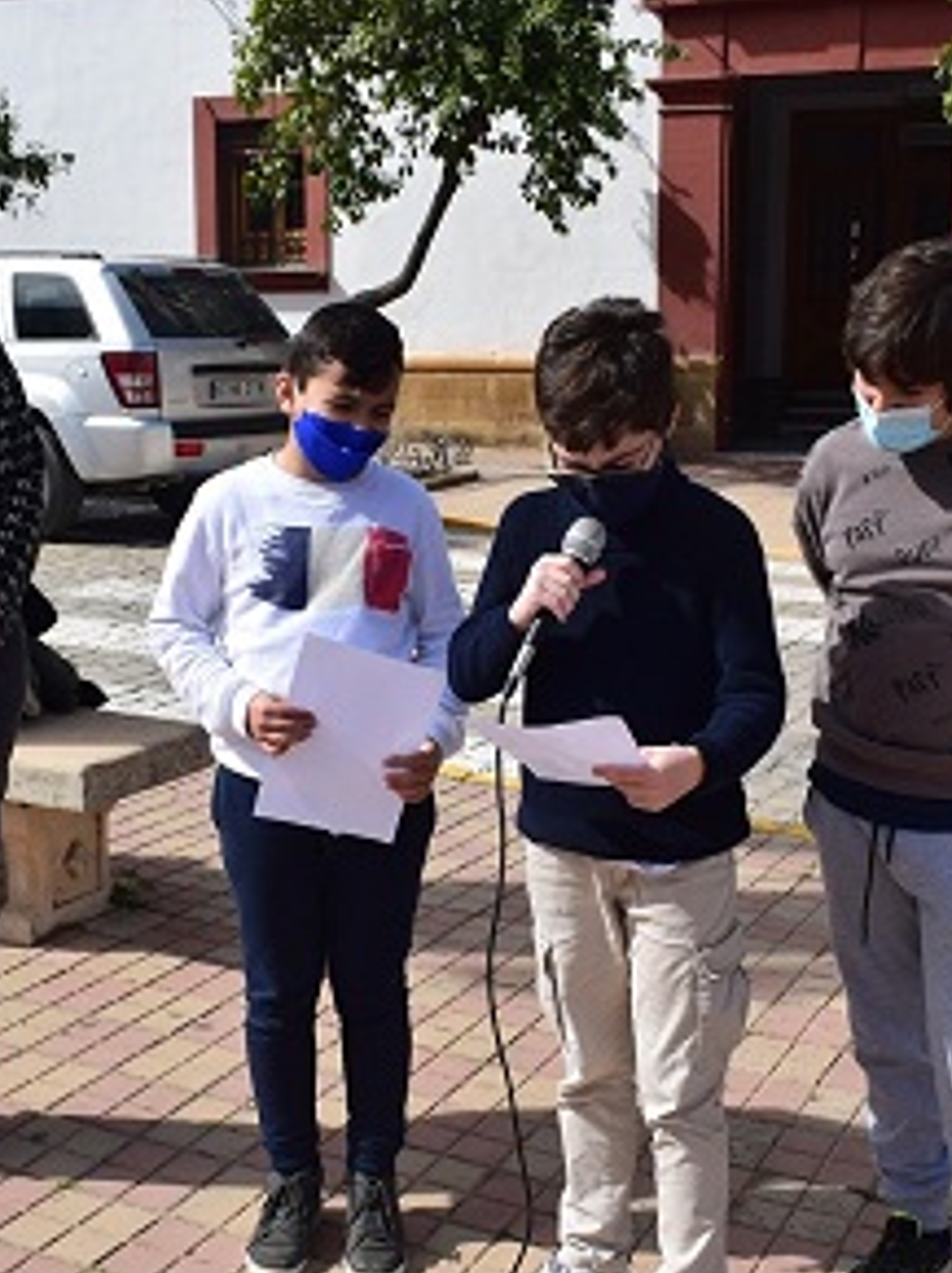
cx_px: 465
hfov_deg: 28.6
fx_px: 1866
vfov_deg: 37.6
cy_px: 667
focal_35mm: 51
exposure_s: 1/500
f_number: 11
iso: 280
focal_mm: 21
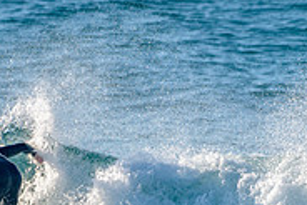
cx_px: -25
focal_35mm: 1910
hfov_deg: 1.1
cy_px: 259
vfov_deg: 0.7
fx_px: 16300
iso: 280
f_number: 5.6
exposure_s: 1/2000
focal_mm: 500
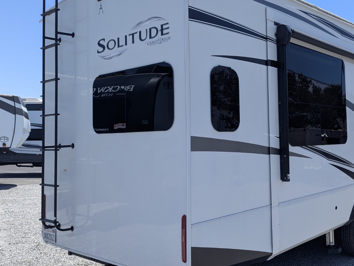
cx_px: 246
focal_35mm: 37
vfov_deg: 38.7
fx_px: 379
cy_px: 122
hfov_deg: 48.9
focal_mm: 6.81
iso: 47
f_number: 1.85
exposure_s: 1/1715
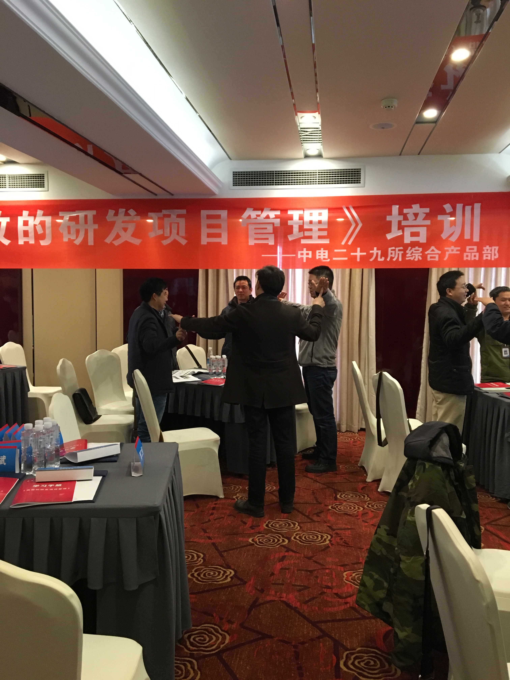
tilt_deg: -2.8
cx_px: 255
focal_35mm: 29
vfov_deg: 61.7
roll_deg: -0.1
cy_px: 340
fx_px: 570
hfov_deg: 48.2
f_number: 2.2
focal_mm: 4.15
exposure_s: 1/25
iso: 200
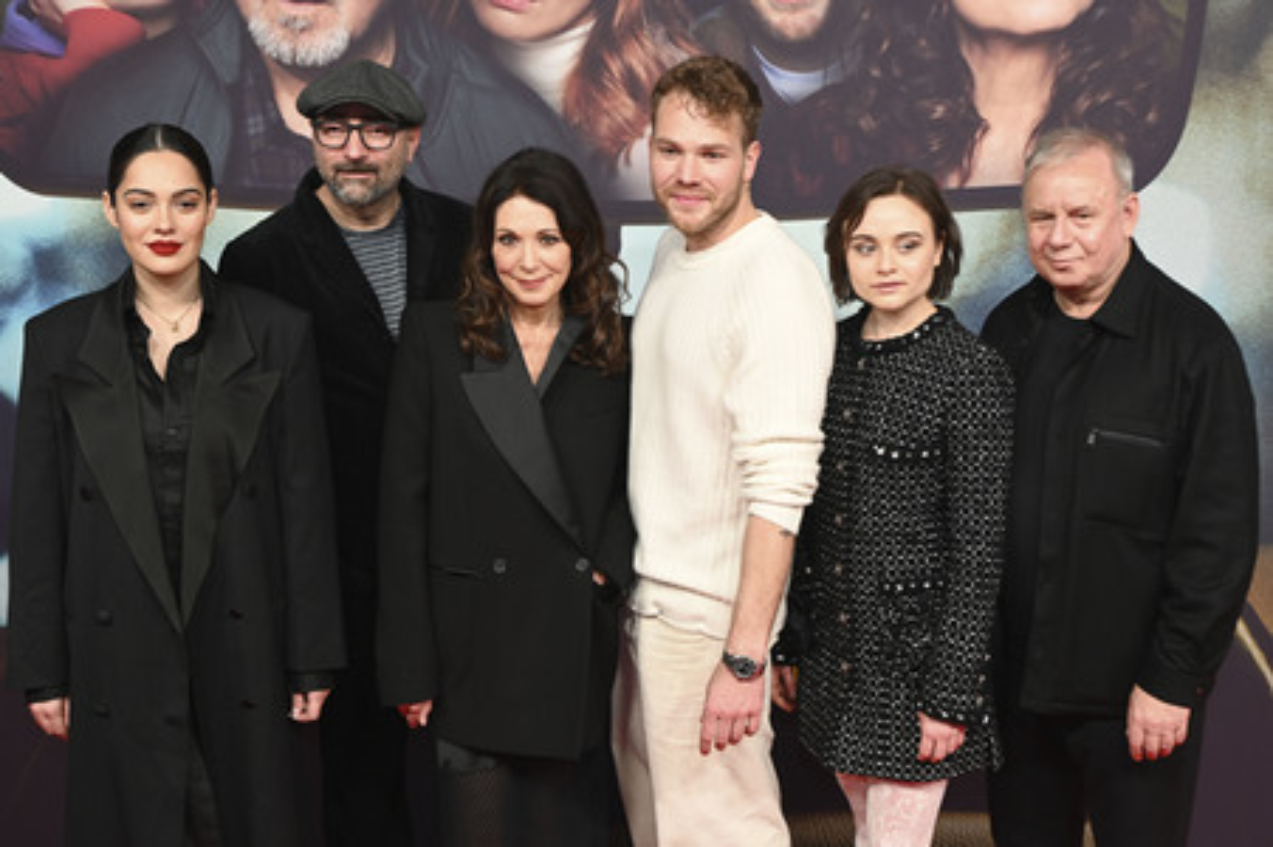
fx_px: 1590
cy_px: 424
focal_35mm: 45
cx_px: 636
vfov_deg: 29.8
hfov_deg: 43.6
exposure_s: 1/160
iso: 800
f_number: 5.6
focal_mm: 45
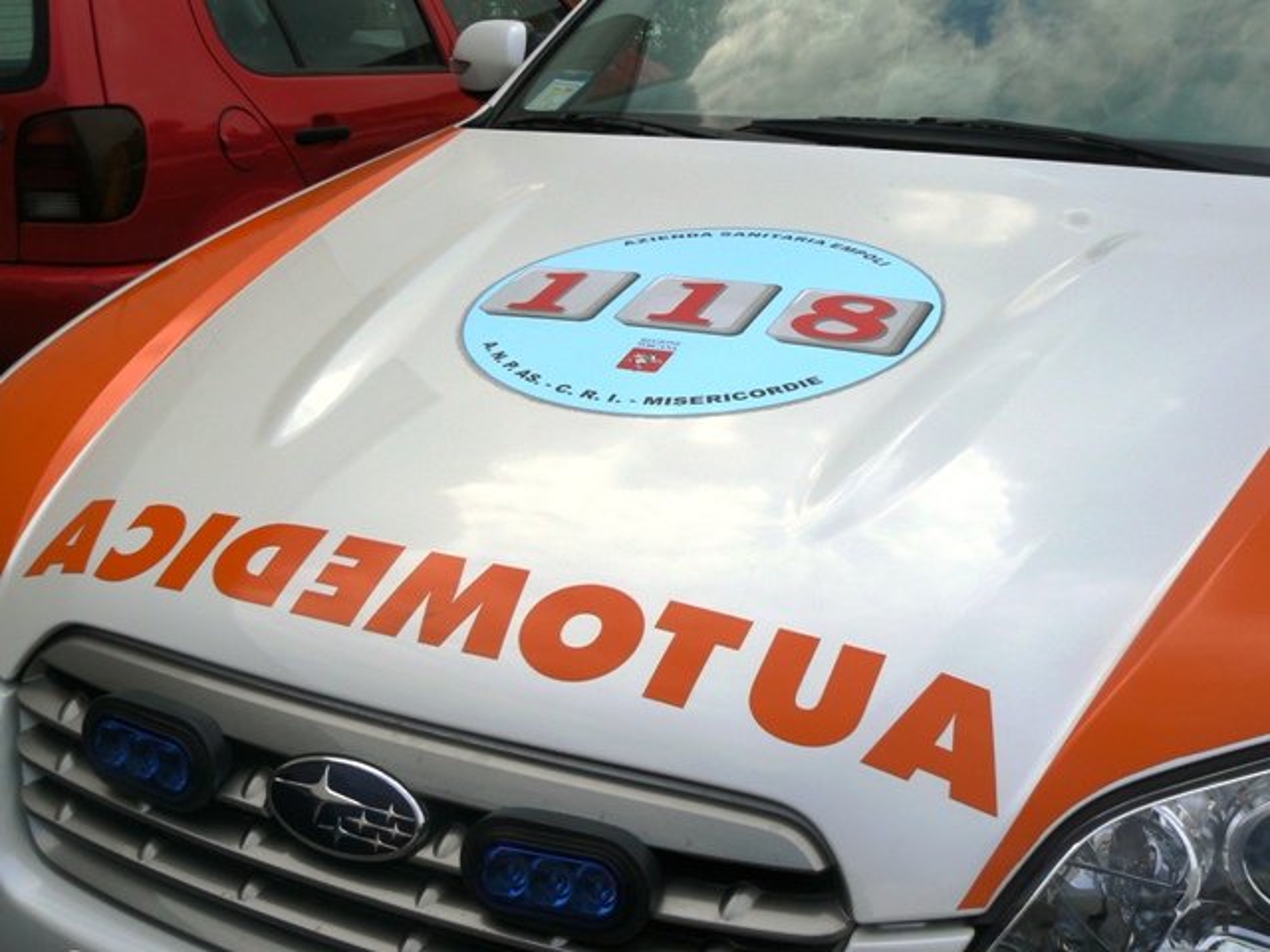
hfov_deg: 44.8
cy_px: 476
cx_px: 635
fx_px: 1541
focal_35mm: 42
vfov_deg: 34.3
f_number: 7.1
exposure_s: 1/400
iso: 80
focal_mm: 7
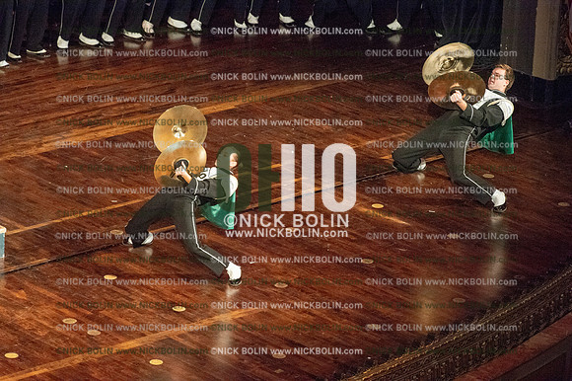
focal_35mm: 200
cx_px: 286
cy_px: 190
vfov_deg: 6.9
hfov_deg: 10.3
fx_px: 3176
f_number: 5.6
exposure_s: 1/500
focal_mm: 200
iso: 8000
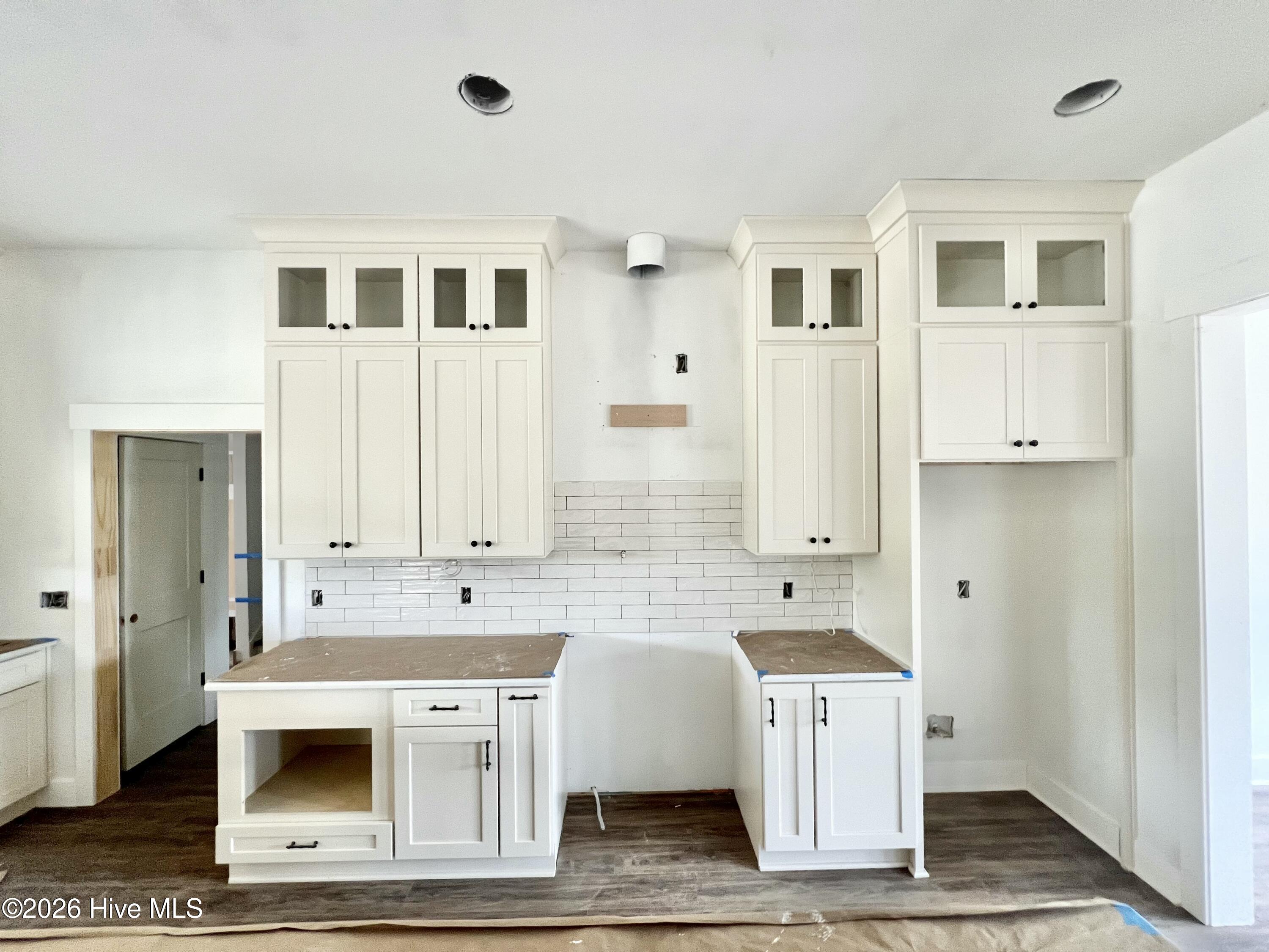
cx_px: 634
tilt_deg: +0.5
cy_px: 476
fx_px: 477
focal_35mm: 13
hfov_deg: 106.2
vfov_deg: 89.9
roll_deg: +0.6
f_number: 1.8
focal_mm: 1.57
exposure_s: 1/99
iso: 250
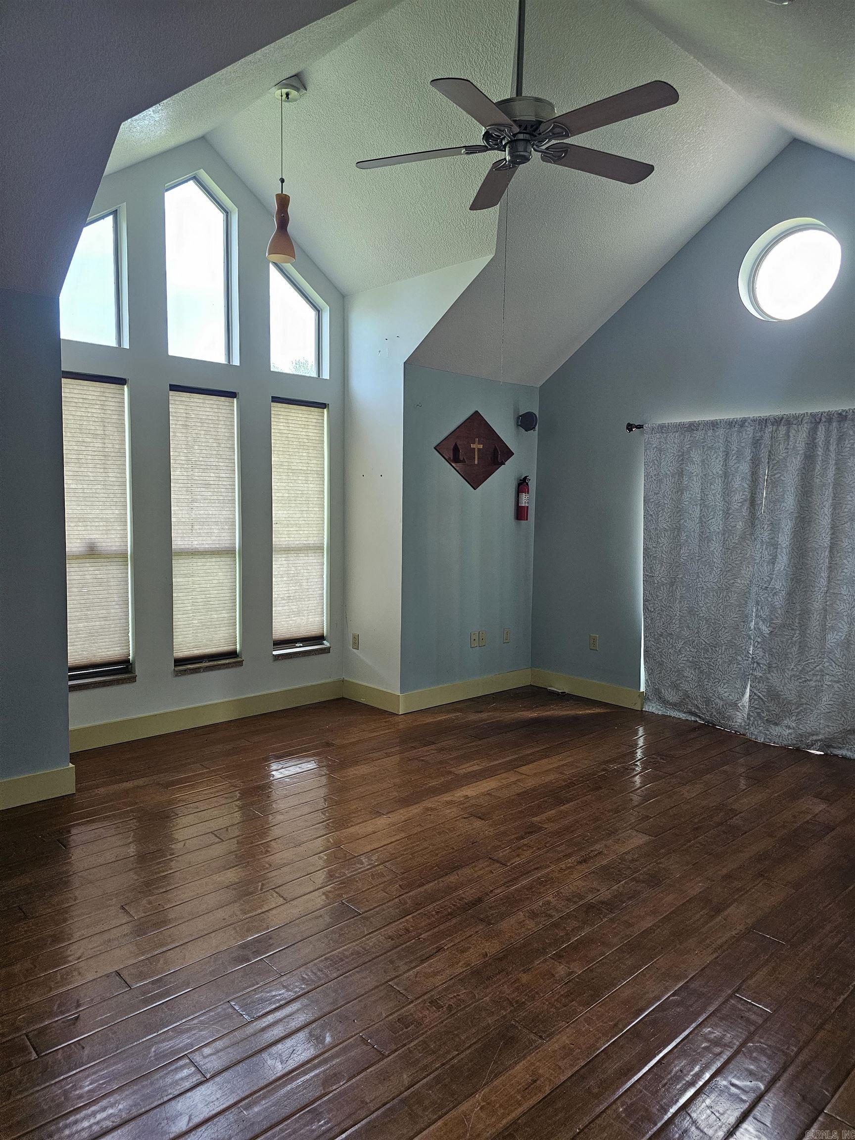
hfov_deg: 58.9
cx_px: 428
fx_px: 757
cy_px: 570
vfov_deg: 73.9
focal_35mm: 23
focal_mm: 6.3
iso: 400
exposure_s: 1/170
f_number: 1.7
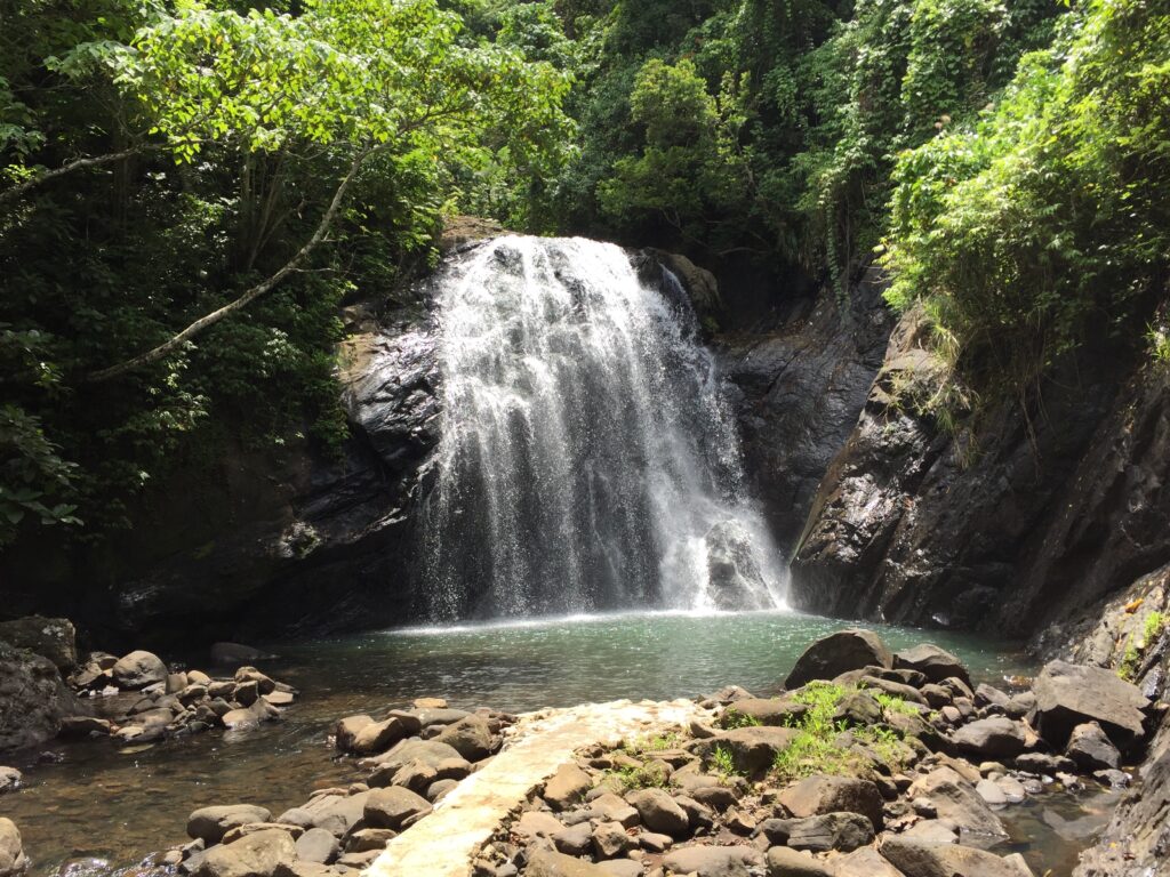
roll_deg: +0.2
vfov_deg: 48.2
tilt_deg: +10.1
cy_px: 438
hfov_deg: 61.7
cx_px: 585
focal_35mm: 29
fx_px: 980
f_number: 2.2
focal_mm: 4.15
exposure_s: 1/557
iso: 32
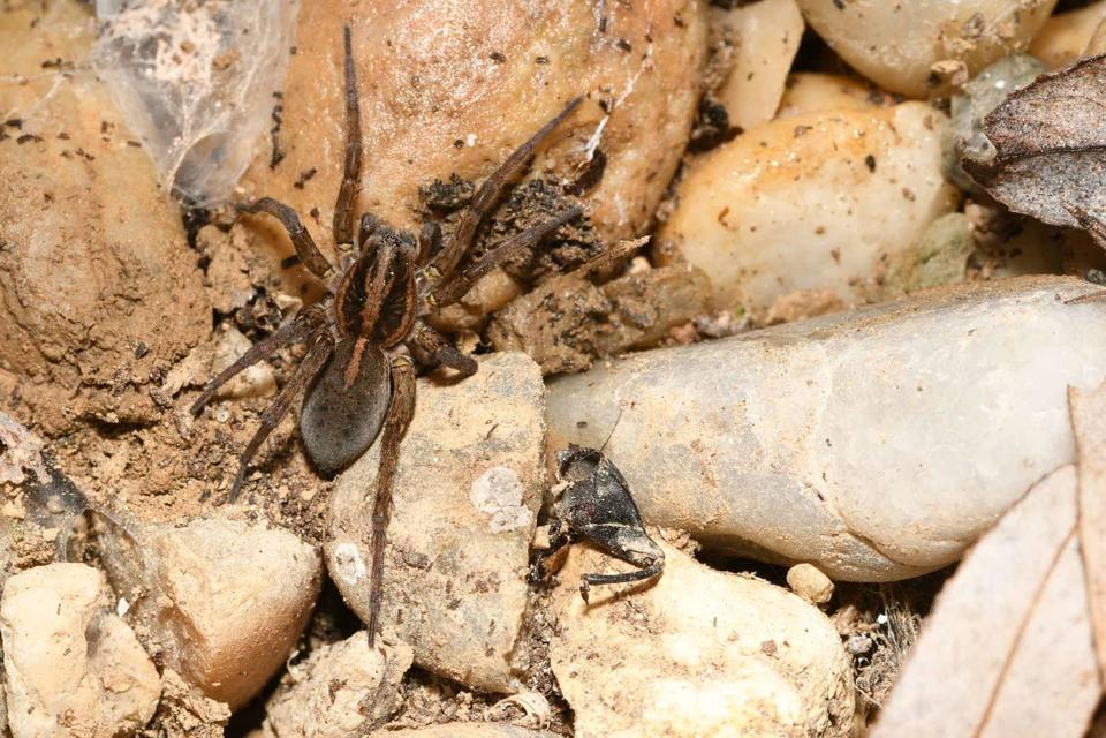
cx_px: 553
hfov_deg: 13.0
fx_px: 4838
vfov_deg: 8.7
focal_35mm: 158
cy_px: 369
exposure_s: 1/60
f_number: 22
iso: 100
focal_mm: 105
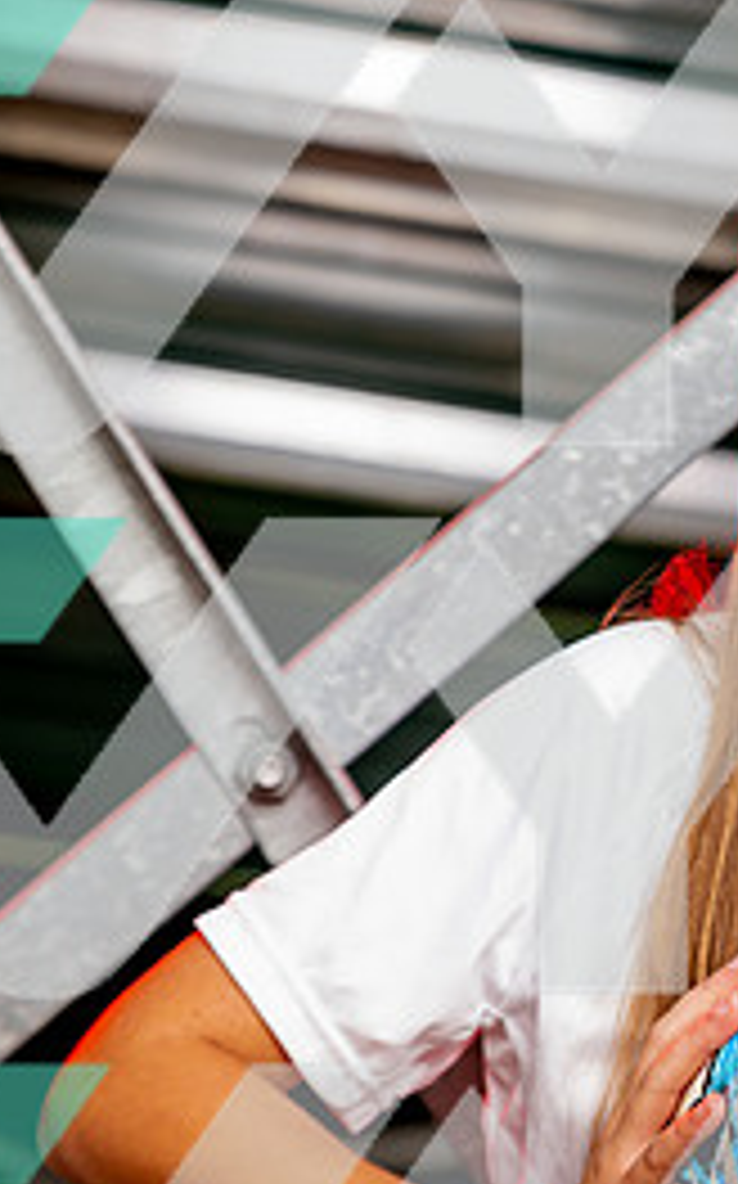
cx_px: 801
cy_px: 759
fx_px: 4352
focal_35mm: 135
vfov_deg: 15.5
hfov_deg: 9.6
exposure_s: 1/250
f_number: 3.5
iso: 100
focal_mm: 60
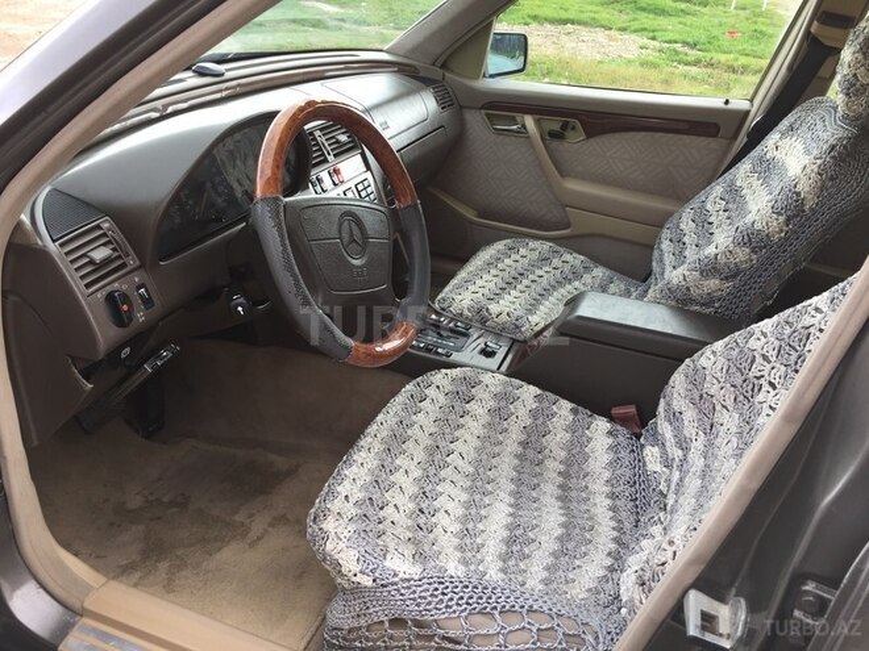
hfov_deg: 61.7
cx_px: 434
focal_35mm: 29
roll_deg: -5.3
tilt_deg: -28.4
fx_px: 728
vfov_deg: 48.2
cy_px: 326
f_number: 2.2
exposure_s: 1/100
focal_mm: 4.15
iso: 32
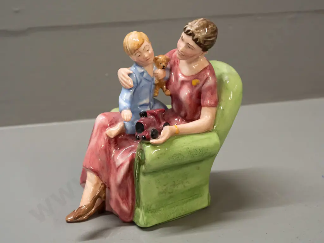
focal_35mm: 50
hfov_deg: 38.2
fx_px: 468
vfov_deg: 29.1
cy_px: 122
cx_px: 162
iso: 3200
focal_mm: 25
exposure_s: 1/125
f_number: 5.6
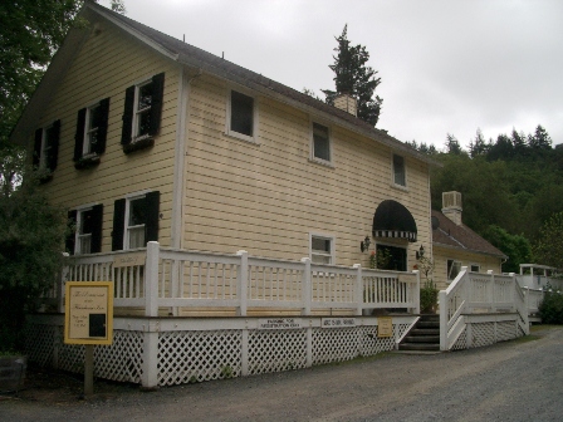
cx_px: 282
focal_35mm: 35
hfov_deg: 52.6
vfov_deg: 40.7
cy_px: 211
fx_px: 569
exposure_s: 1/1600
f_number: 4.3
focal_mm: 5.8
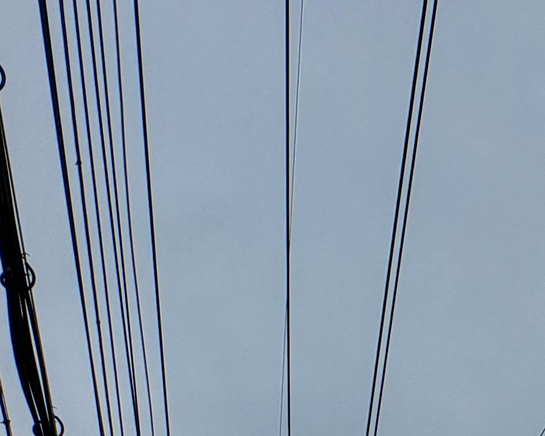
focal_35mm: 116
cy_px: 800
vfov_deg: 12.1
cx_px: 1239
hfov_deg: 13.2
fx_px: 1871
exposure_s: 1/3647
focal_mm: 5
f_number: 1.8
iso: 40
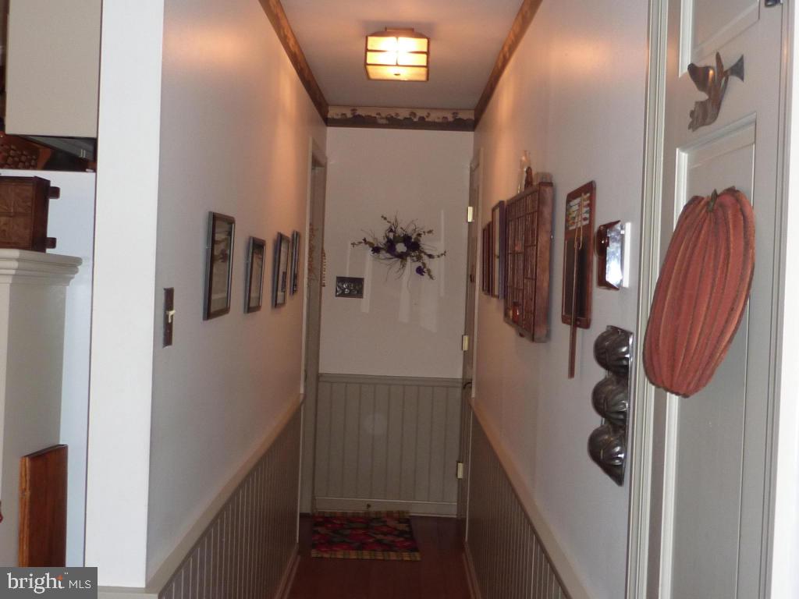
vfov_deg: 35.1
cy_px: 300
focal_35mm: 41
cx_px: 400
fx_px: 946
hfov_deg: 45.8
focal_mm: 4.7
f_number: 3.4
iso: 160
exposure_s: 1/30
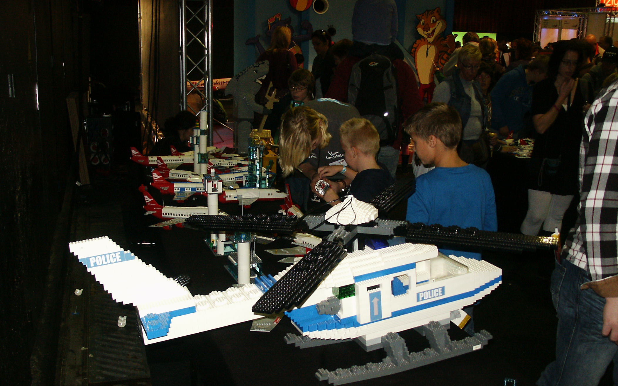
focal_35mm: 40
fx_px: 674
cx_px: 296
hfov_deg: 49.3
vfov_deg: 32.0
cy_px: 208
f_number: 3
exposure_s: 1/45
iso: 200
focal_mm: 7.18
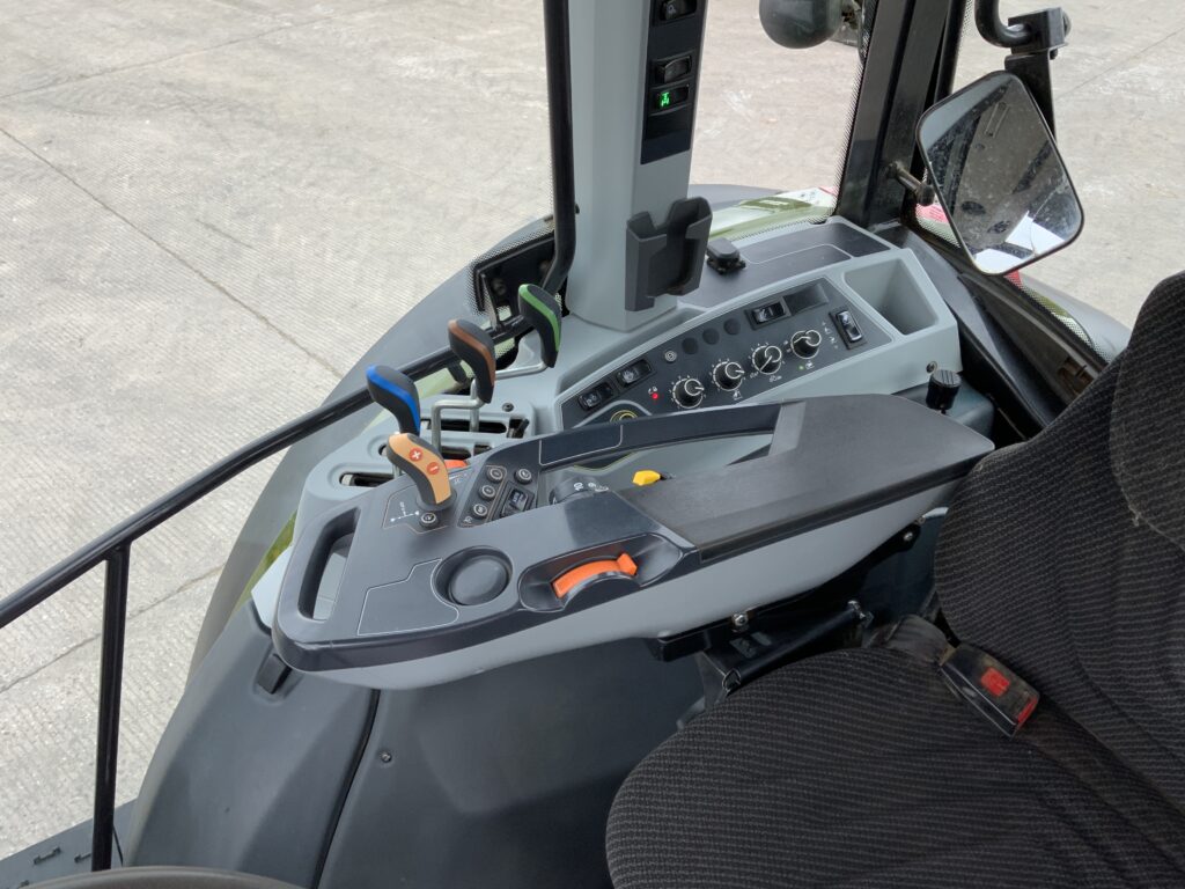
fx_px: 993
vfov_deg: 48.2
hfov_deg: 61.7
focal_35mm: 29
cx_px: 592
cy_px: 444
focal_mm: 3
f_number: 1.8
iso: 25
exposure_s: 1/122
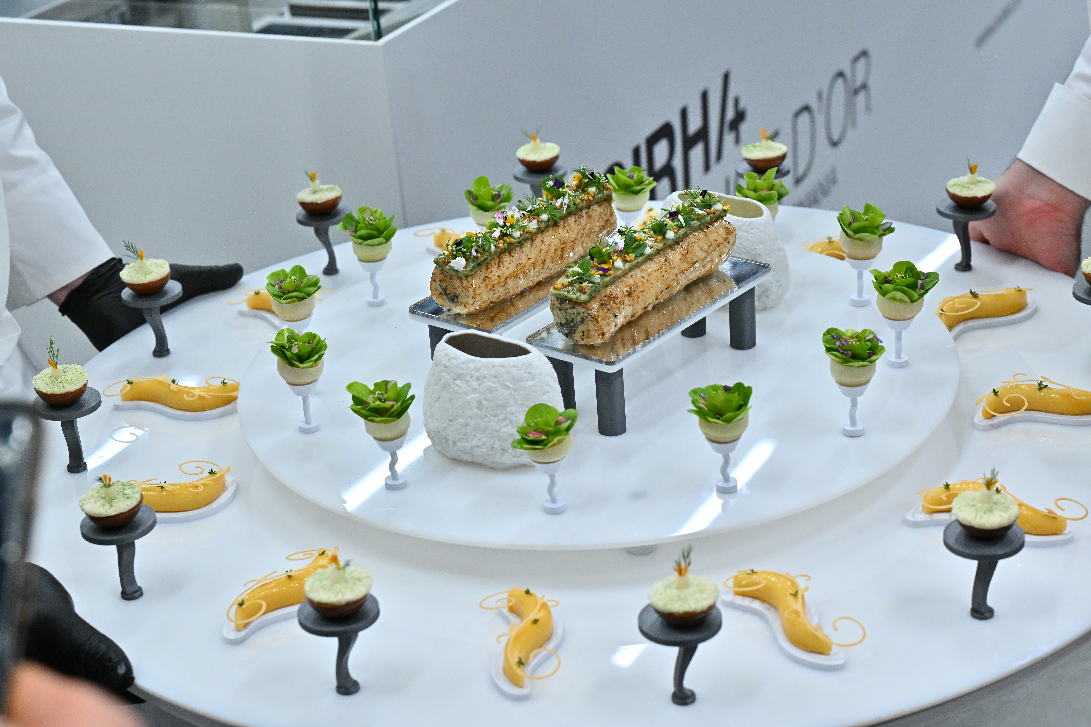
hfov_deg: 28.8
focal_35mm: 70
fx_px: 2121
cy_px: 364
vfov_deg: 19.5
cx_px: 546
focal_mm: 70
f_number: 7.1
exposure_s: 1/200
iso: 2500
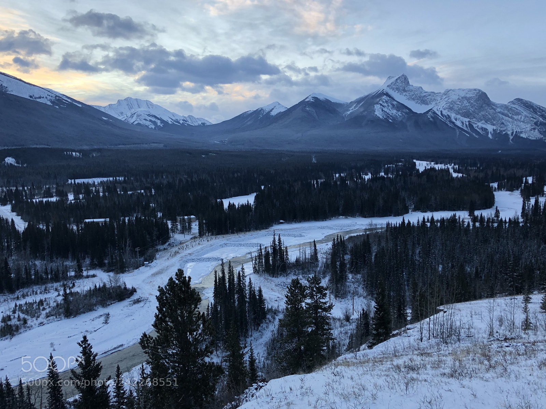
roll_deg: +1.2
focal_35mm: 28
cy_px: 204
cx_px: 273
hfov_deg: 63.5
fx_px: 441
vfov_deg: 49.7
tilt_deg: -5.0
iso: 40
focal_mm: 3.99
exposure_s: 1/120
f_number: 1.8
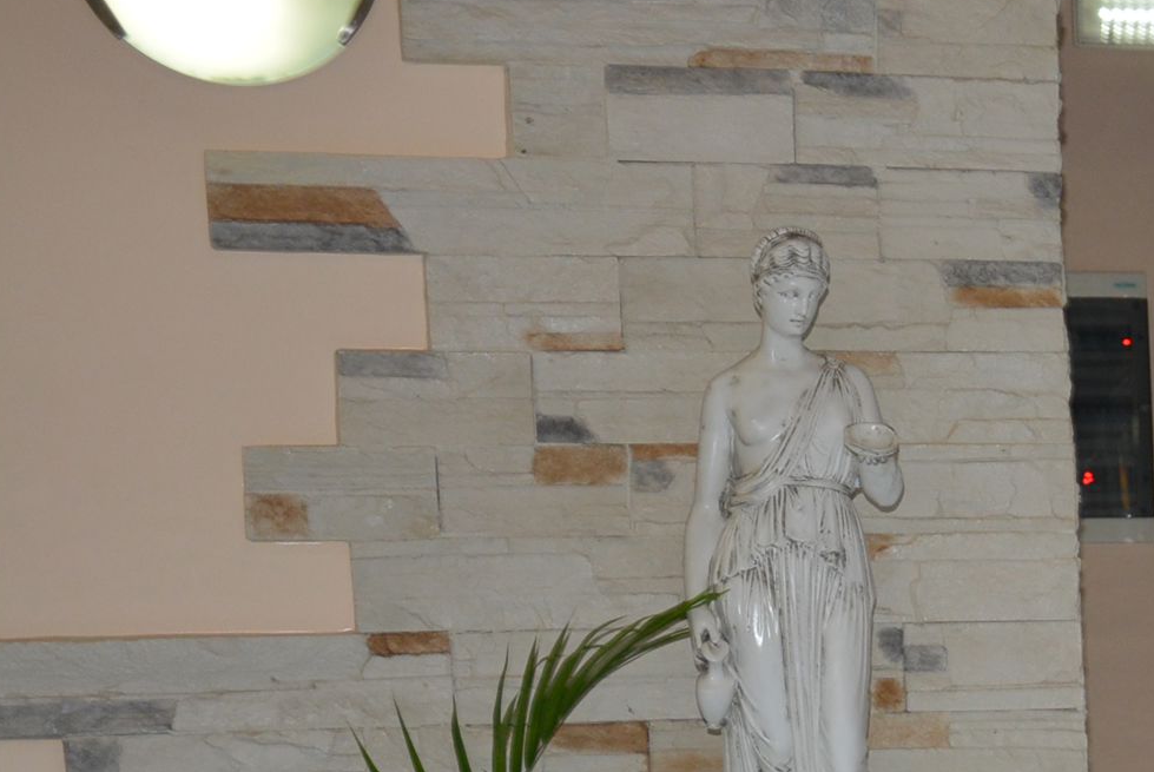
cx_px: 1750
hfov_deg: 16.8
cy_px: 1010
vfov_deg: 12.1
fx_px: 3530
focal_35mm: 110
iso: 450
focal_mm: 24
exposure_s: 1/60
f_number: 3.8
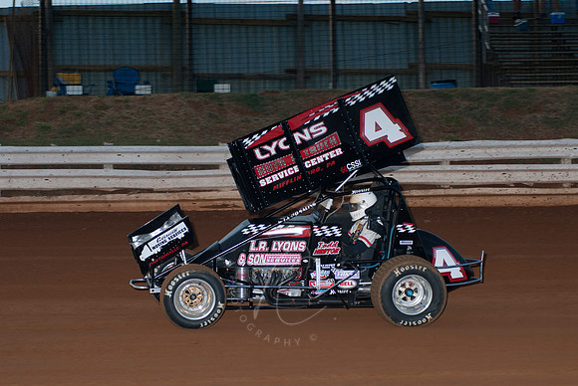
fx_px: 1929
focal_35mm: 120
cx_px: 289
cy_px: 193
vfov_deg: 11.4
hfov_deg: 17.0
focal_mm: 80
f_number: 4
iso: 200
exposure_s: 1/400
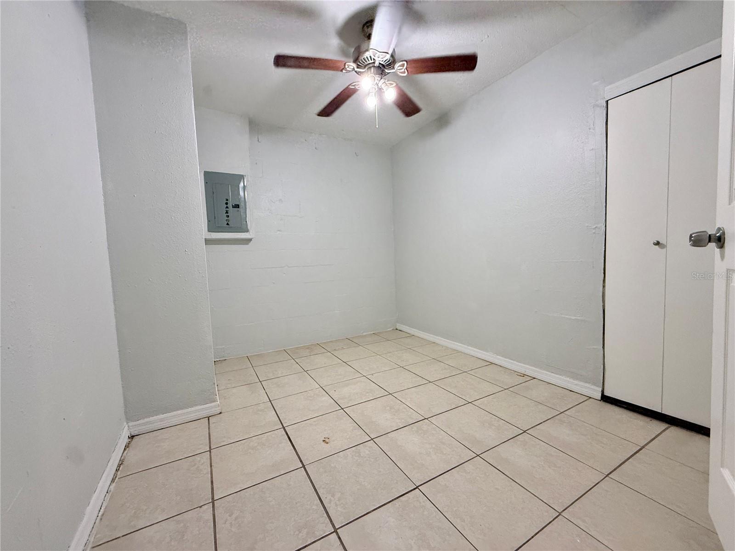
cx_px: 368
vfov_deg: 85.7
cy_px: 276
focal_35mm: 14
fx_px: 297
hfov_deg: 102.1
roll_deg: +1.5
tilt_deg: -1.3
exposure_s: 1/120
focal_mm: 2.22
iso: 320
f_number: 2.2
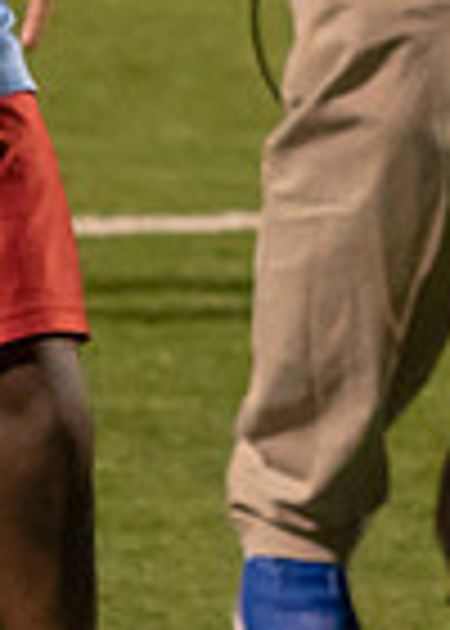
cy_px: -573
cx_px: 797
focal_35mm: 625
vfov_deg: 3.2
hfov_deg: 2.3
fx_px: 11183
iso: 6400
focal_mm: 100
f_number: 5.6
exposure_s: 1/800
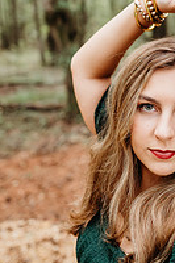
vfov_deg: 36.4
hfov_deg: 24.4
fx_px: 394
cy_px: 83
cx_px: 153
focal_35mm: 54
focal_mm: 24
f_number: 2.2
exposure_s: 1/250
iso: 640
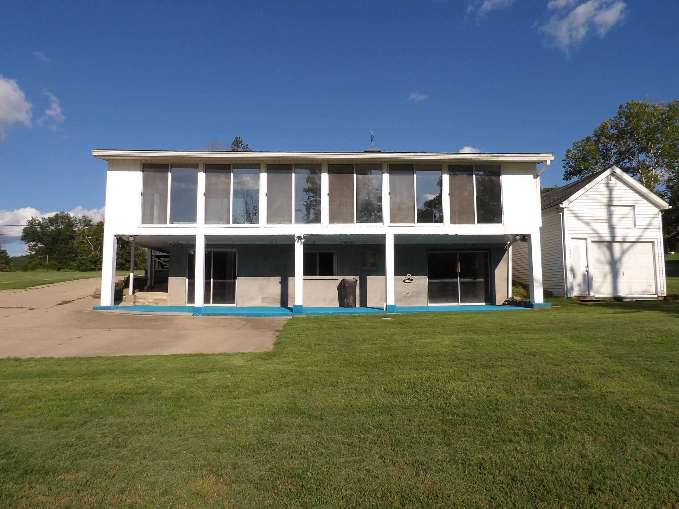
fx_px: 471
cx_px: 340
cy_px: 254
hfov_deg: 71.6
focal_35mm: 24
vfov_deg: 56.8
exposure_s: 1/796
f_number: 4.6
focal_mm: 4.3
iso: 100
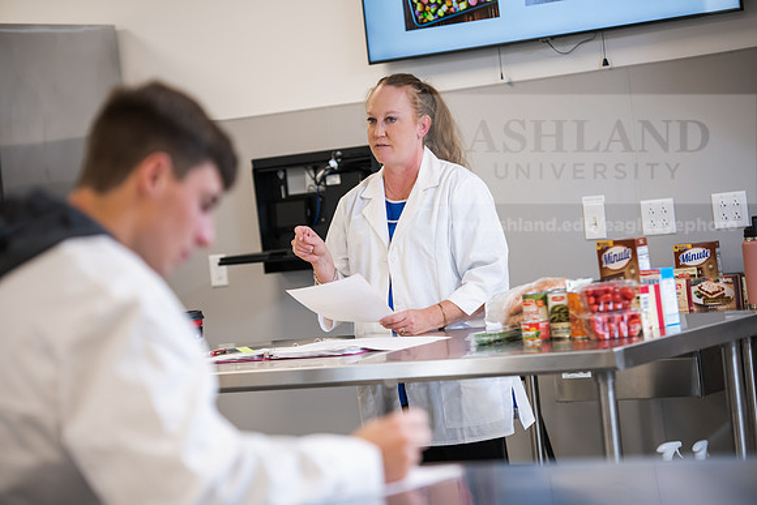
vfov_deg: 12.2
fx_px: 2356
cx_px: 378
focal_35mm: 112
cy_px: 252
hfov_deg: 18.3
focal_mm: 112
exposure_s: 1/200
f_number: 3.2
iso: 640
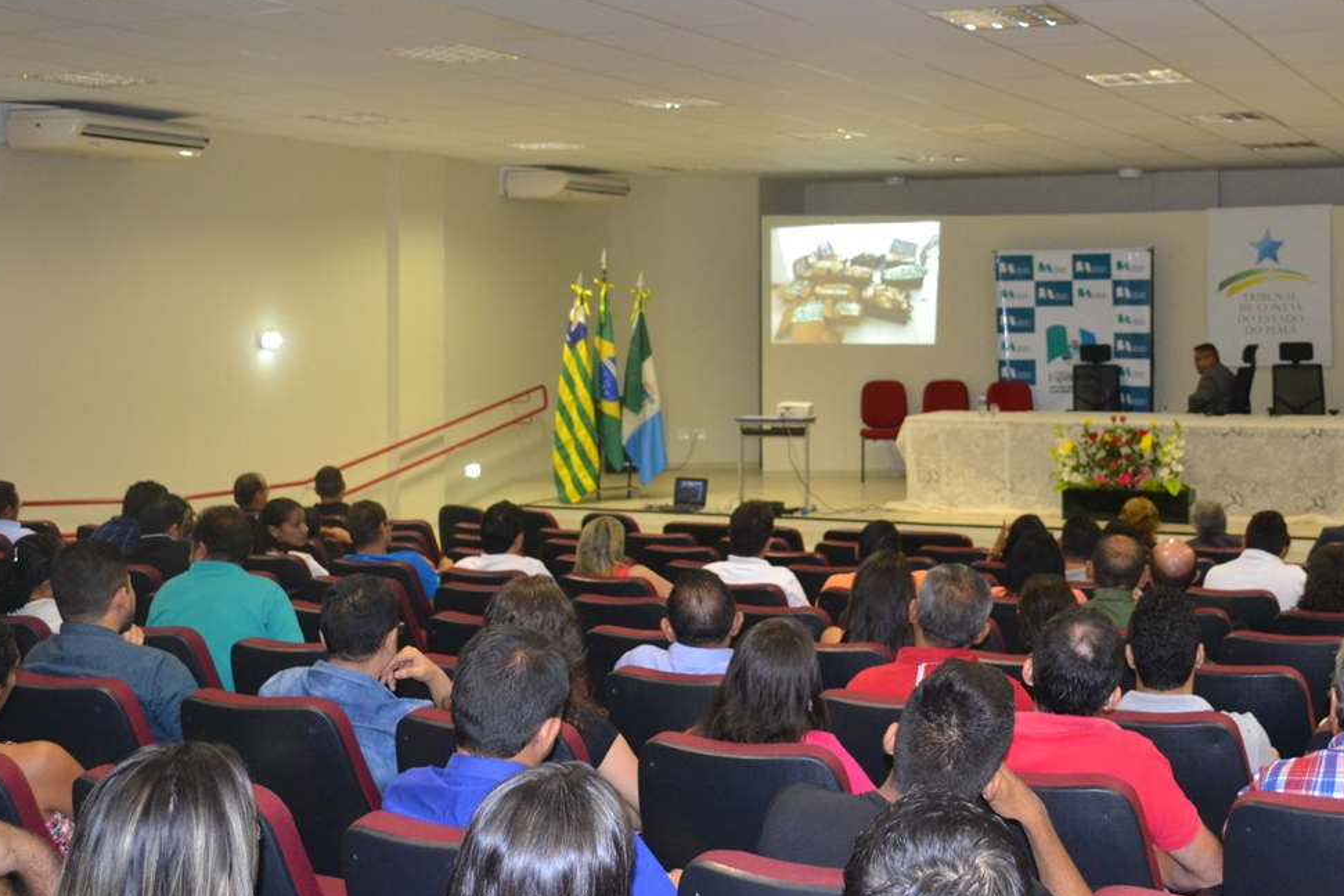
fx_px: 1904
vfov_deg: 26.3
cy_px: 287
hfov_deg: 38.4
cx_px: 911
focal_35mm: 51
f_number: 3.8
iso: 1100
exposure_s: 1/60
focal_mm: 22
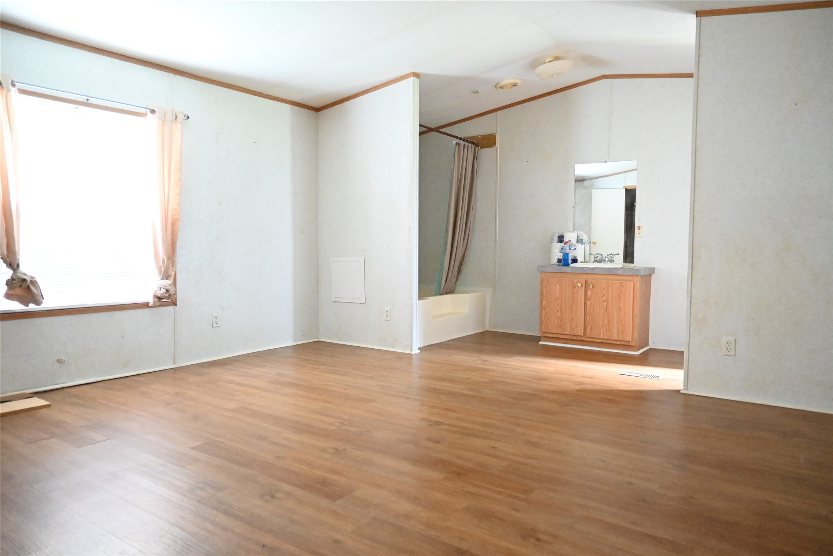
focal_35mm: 24
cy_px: 278
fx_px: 555
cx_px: 416
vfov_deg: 53.1
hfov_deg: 73.7
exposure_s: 1/25
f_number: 3.5
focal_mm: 16
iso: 9000
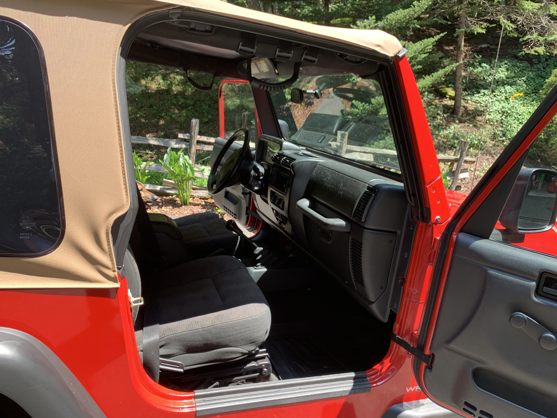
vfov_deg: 53.1
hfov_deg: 67.3
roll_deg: +2.8
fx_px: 418
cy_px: 209
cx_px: 278
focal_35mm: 26
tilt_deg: -11.9
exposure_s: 1/124
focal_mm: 4.25
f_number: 1.8
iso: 25
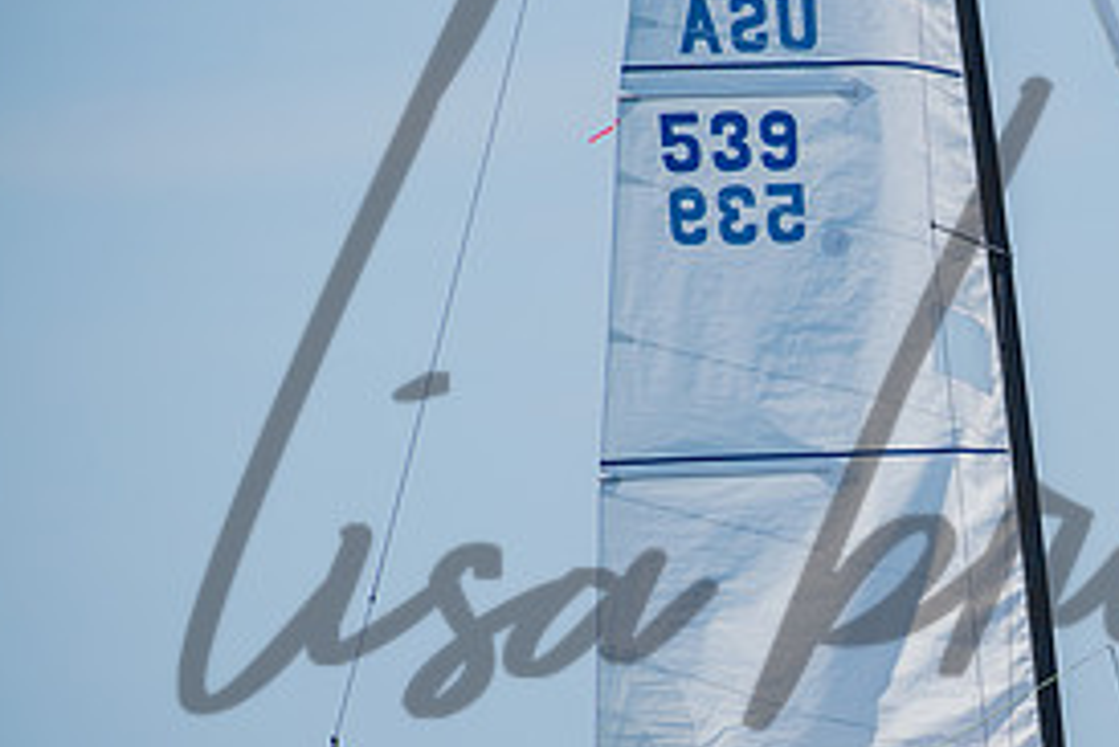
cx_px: 1090
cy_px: 541
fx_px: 13310
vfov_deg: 3.2
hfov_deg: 4.8
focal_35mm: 428
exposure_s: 1/1000
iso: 200
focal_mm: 135
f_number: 6.3
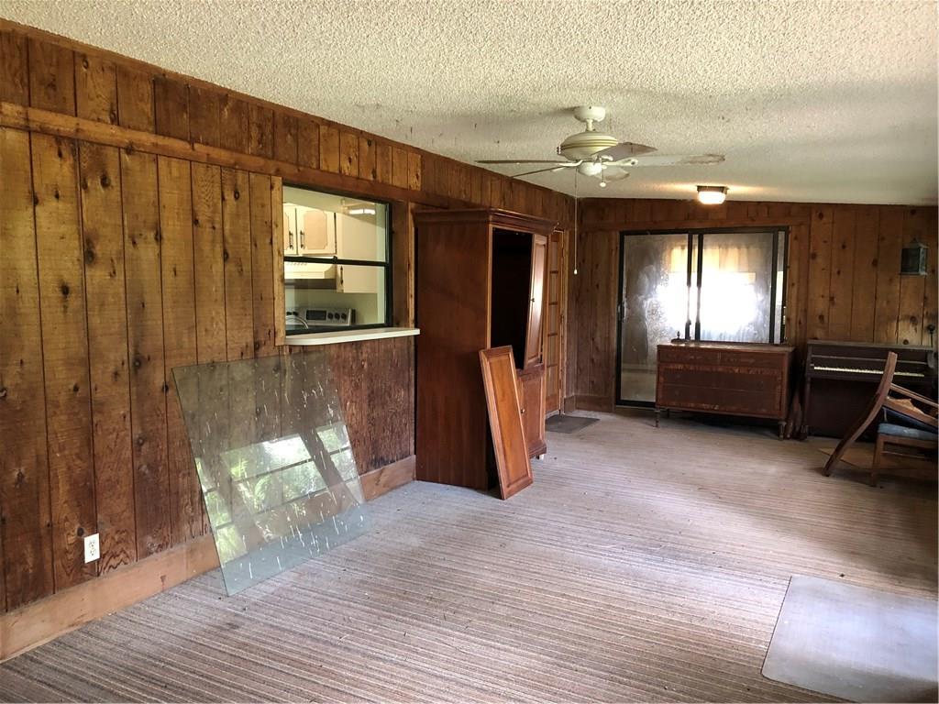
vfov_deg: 49.7
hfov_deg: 63.4
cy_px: 352
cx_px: 470
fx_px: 760
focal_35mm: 28
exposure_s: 1/13
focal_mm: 3.99
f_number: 1.8
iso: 100
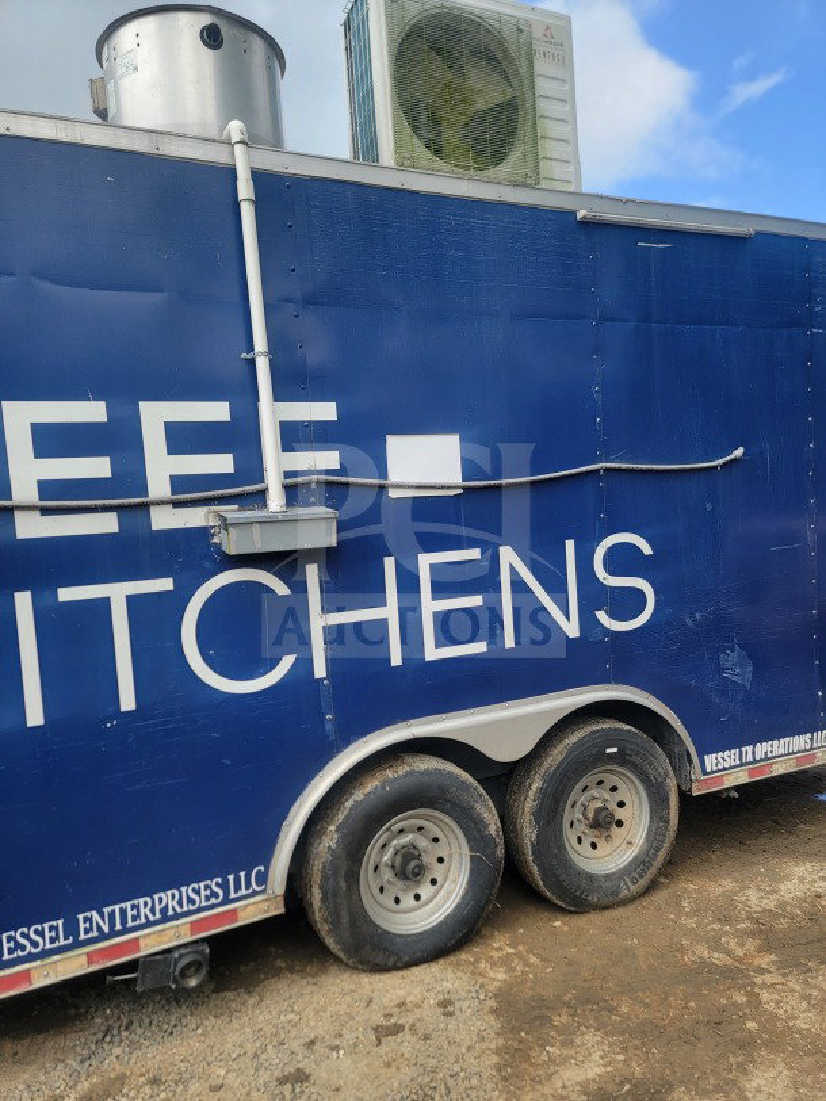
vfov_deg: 71.6
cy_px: 550
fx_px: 763
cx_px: 413
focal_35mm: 24
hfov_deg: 56.8
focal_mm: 6.7
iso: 16
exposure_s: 1/313
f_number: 1.8
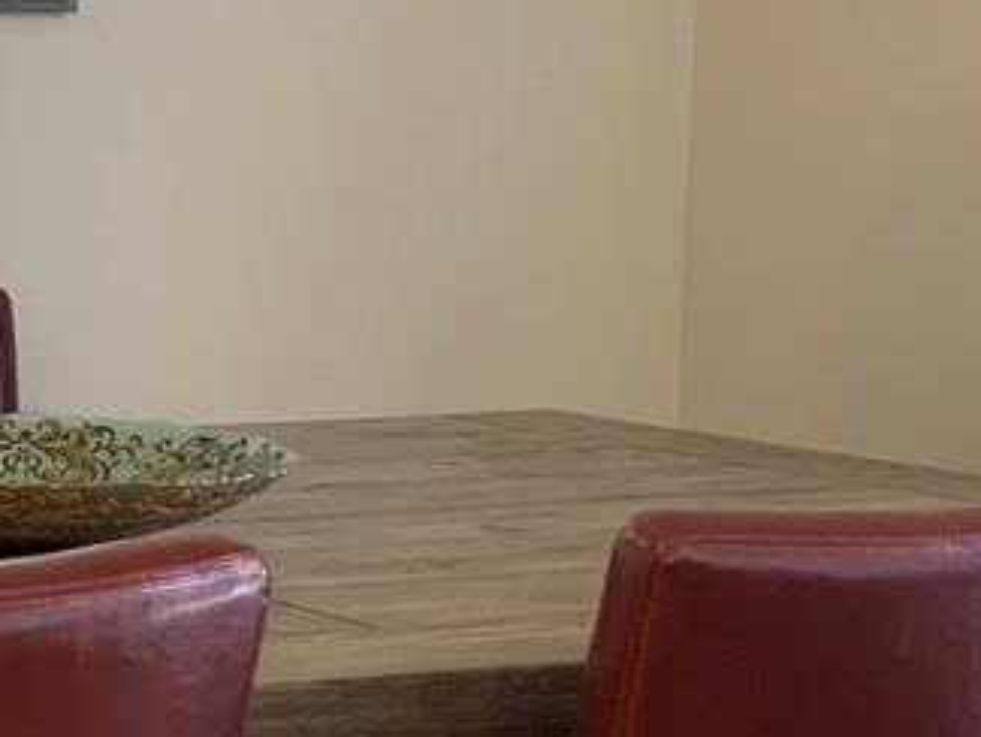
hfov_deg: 14.7
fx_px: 3629
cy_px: 429
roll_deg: -1.1
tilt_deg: -5.0
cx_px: -293
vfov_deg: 11.6
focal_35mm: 128
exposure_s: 1/60
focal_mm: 4.25
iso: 200
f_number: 1.8
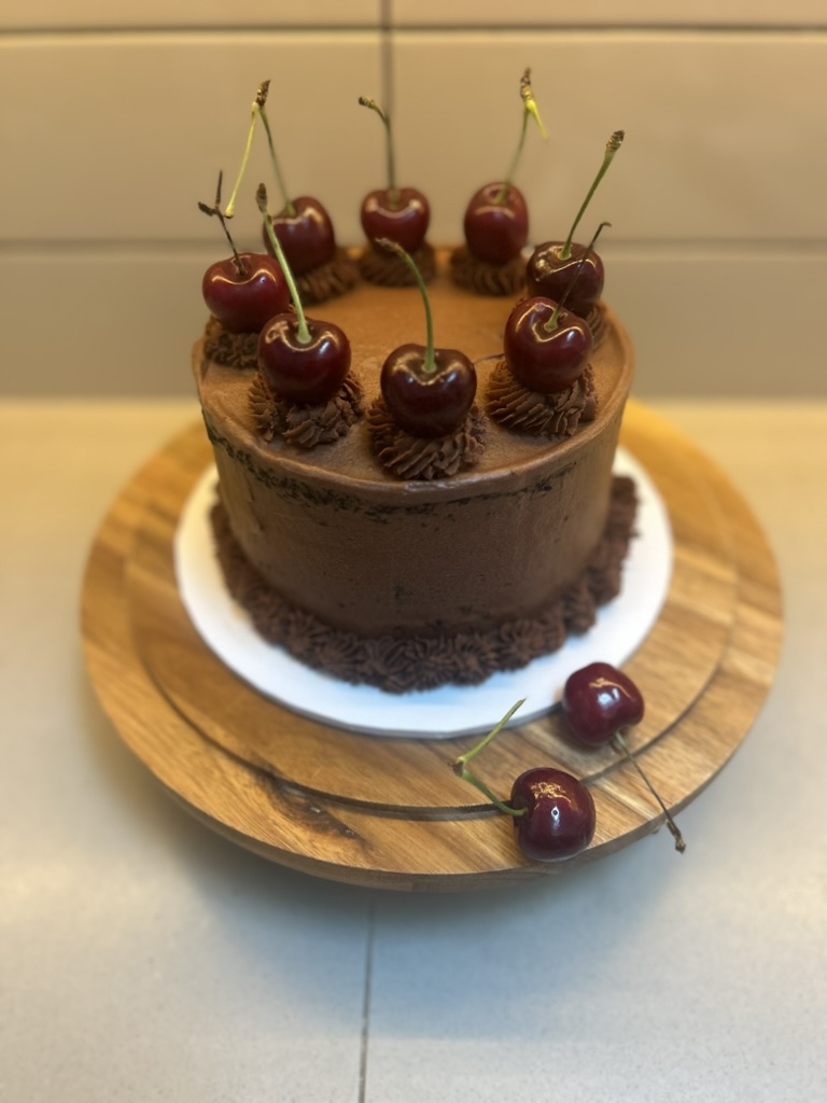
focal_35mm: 26
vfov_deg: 67.3
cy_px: 552
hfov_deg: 53.1
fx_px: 828
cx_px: 414
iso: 125
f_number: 1.5
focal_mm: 5.7
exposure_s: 1/100
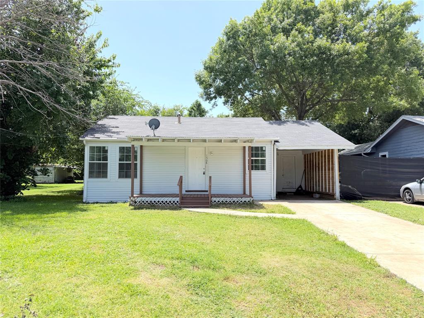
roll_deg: -0.3
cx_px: 212
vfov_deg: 56.8
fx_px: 294
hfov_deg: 71.6
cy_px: 159
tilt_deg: +2.4
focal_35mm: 24
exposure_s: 1/3425
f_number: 1.78
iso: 80
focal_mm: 6.76
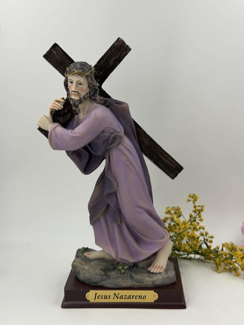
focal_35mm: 48
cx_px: 122
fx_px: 451
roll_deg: -0.9
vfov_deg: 39.7
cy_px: 162
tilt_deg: -9.5
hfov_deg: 30.3
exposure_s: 1/1795
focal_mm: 6.76
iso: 64
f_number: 1.78
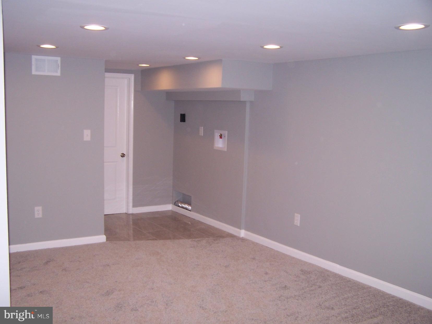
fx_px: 474
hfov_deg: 49.0
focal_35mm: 38
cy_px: 162
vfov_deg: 37.7
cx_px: 216
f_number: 2.8
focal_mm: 6.3
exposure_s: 1/60
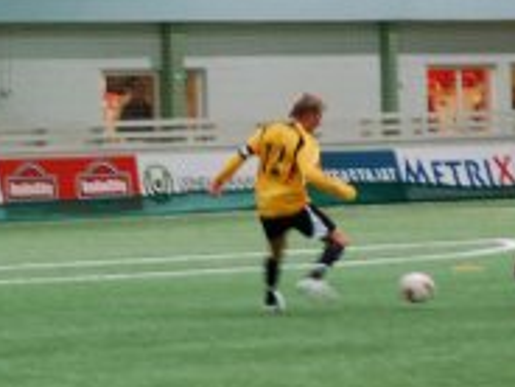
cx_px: 260
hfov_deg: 5.9
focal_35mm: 333
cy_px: 244
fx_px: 4959
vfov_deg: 4.5
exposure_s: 1/30
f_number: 4.8
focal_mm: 85
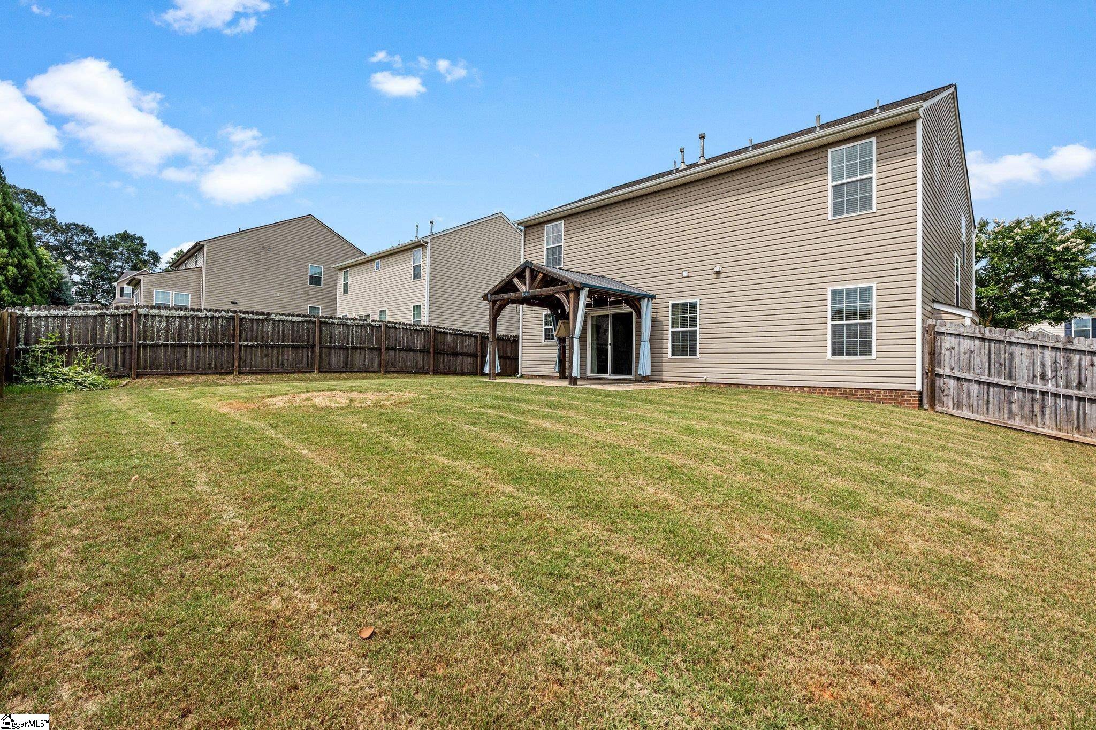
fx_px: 487
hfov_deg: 96.7
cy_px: 365
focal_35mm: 16
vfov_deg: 73.7
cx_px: 548
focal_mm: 16
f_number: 9
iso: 250
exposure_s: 1/640
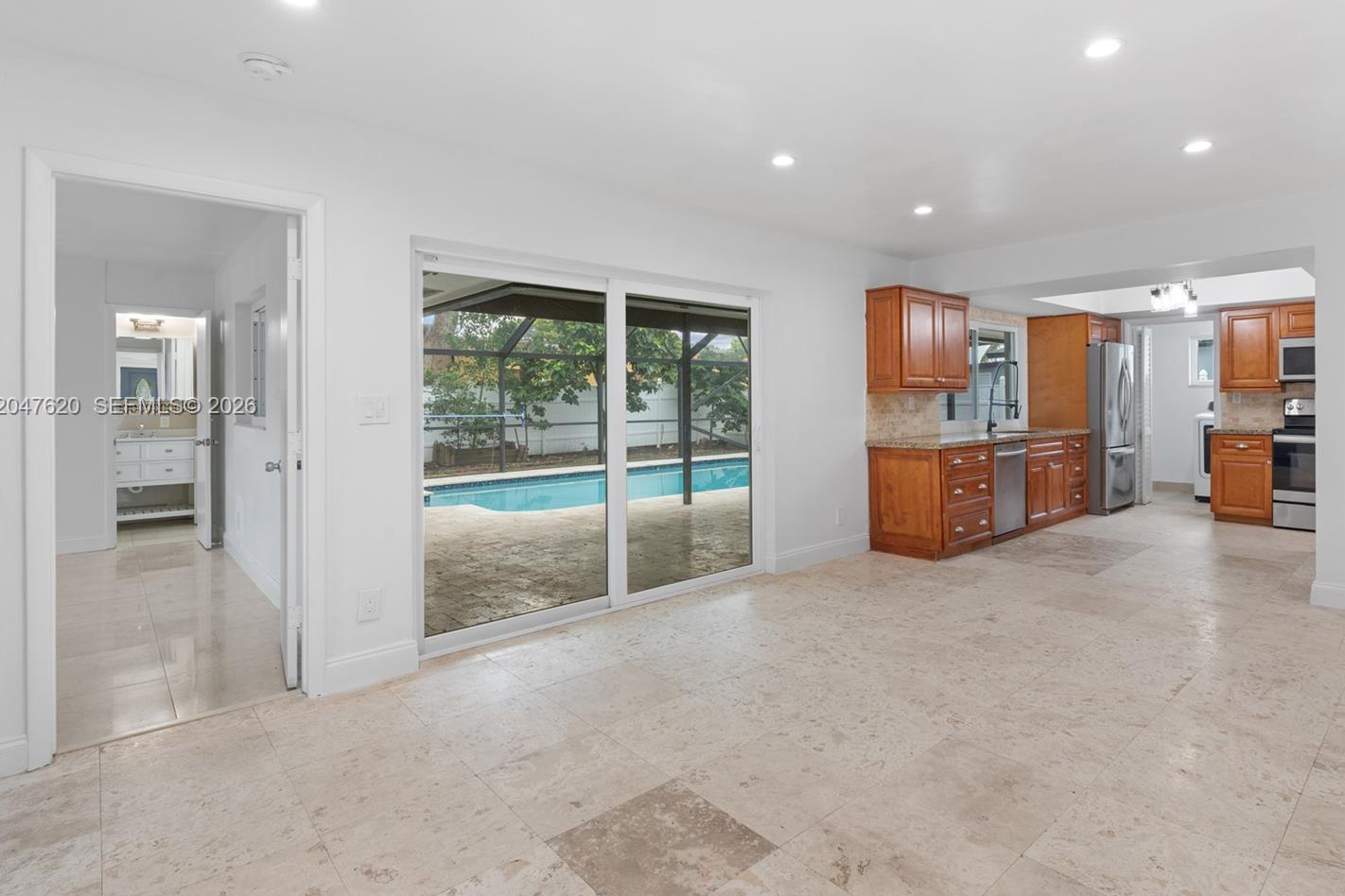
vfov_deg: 67.3
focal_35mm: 18
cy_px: 407
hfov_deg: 89.9
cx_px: 719
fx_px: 672
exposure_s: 1/3
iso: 500
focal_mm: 16
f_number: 11
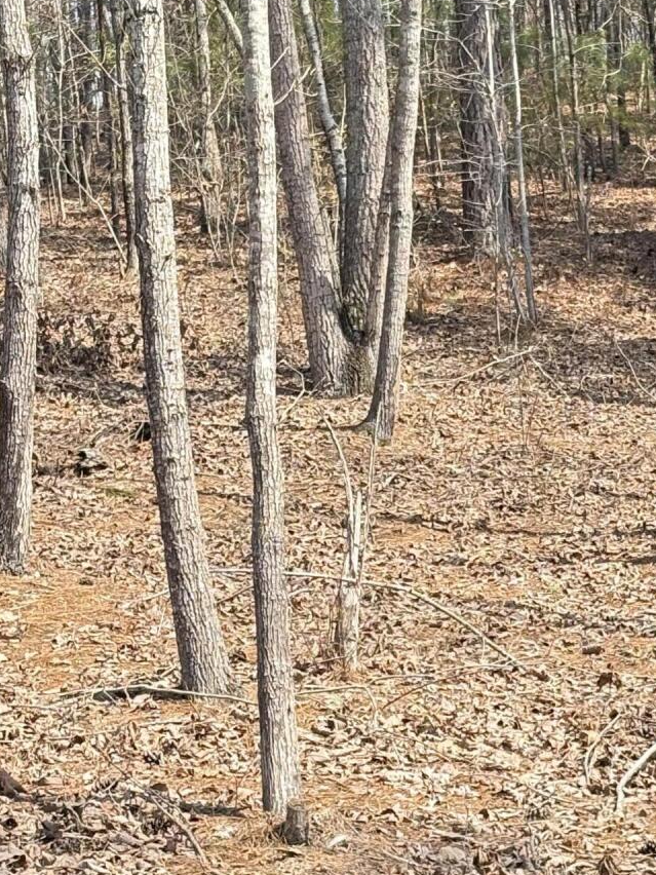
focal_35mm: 122
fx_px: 3083
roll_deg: +3.6
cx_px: 537
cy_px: 535
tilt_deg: +2.9
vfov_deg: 16.1
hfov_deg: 12.1
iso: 32
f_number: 1.6
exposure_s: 1/687
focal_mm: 5.96
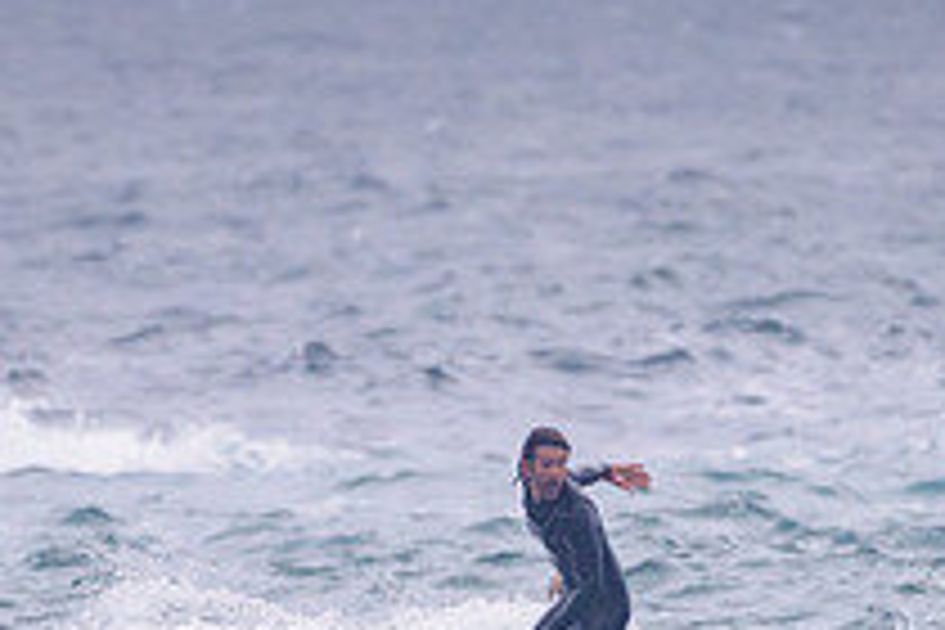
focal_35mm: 1690
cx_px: 489
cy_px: 641
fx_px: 44359
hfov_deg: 1.2
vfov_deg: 0.8
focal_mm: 500
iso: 900
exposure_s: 1/2000
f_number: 5.6
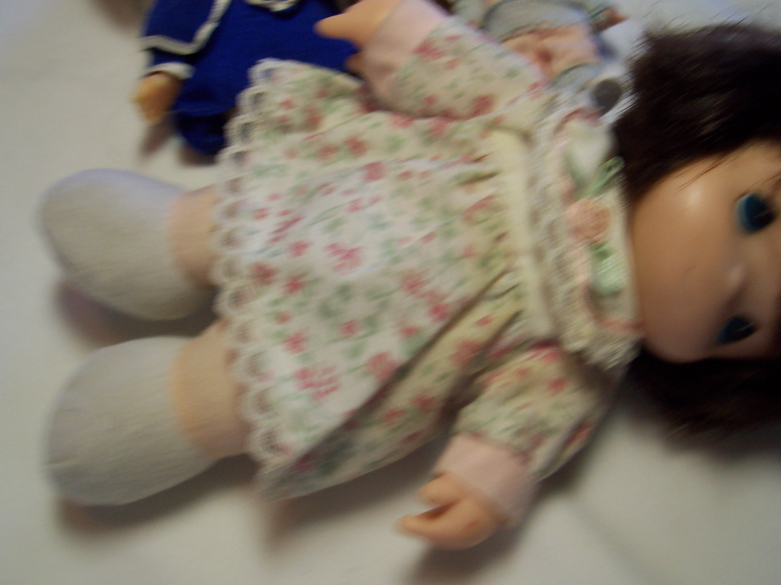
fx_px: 835
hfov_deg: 50.1
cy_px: 292
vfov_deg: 38.7
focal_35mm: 37
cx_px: 390
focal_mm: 5.6
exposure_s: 1/60
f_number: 2.8
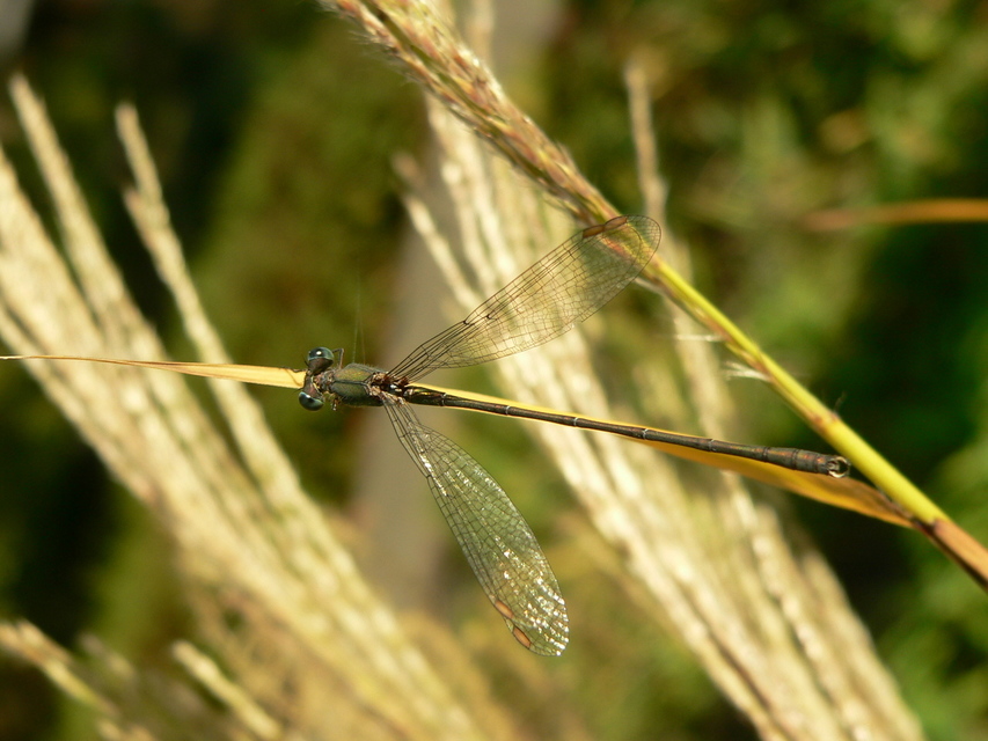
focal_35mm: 70
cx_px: 494
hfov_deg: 27.8
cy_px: 370
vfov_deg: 21.0
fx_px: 1998
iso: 80
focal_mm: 11.6
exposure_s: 1/400
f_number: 4
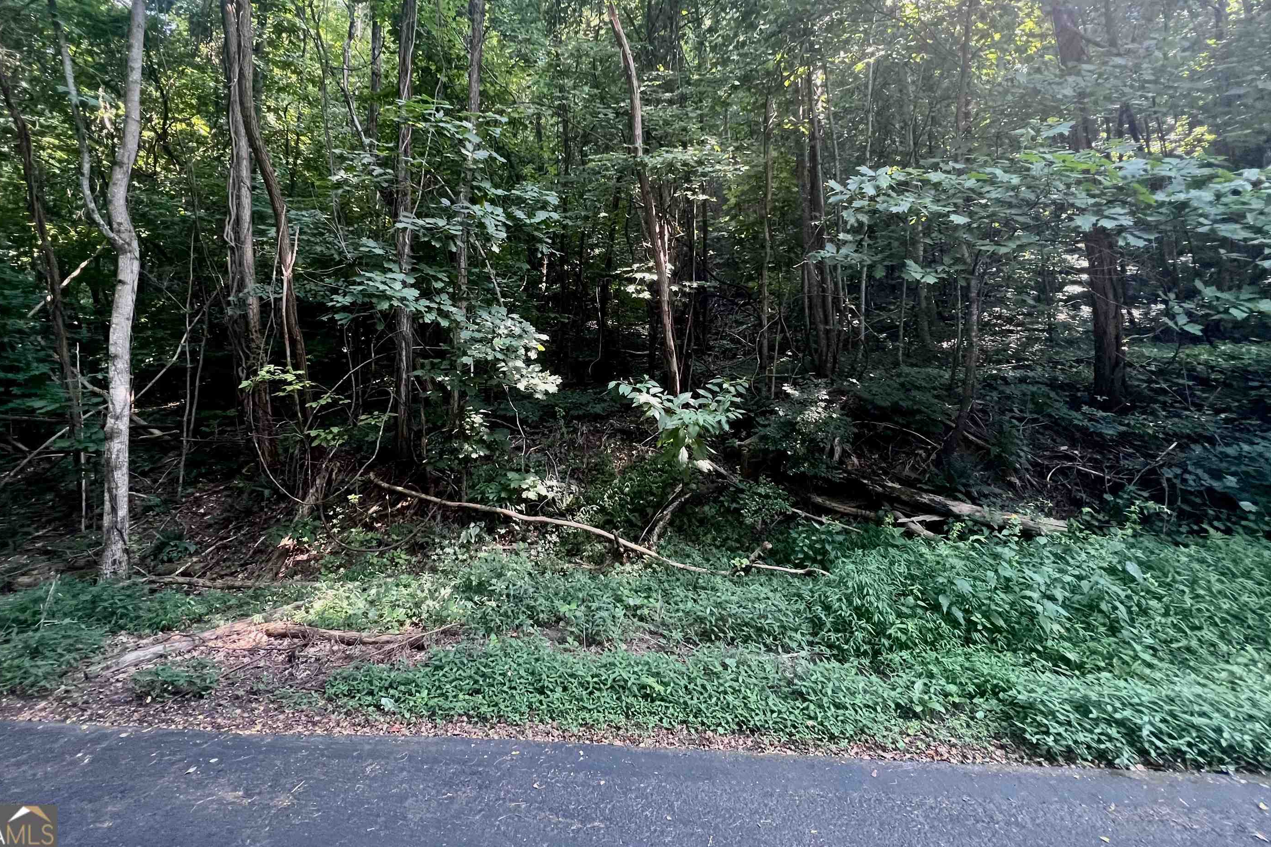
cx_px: 605
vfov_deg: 76.2
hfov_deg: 100.3
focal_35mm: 15
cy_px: 329
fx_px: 530
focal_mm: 1.57
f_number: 1.8
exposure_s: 1/86
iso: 250
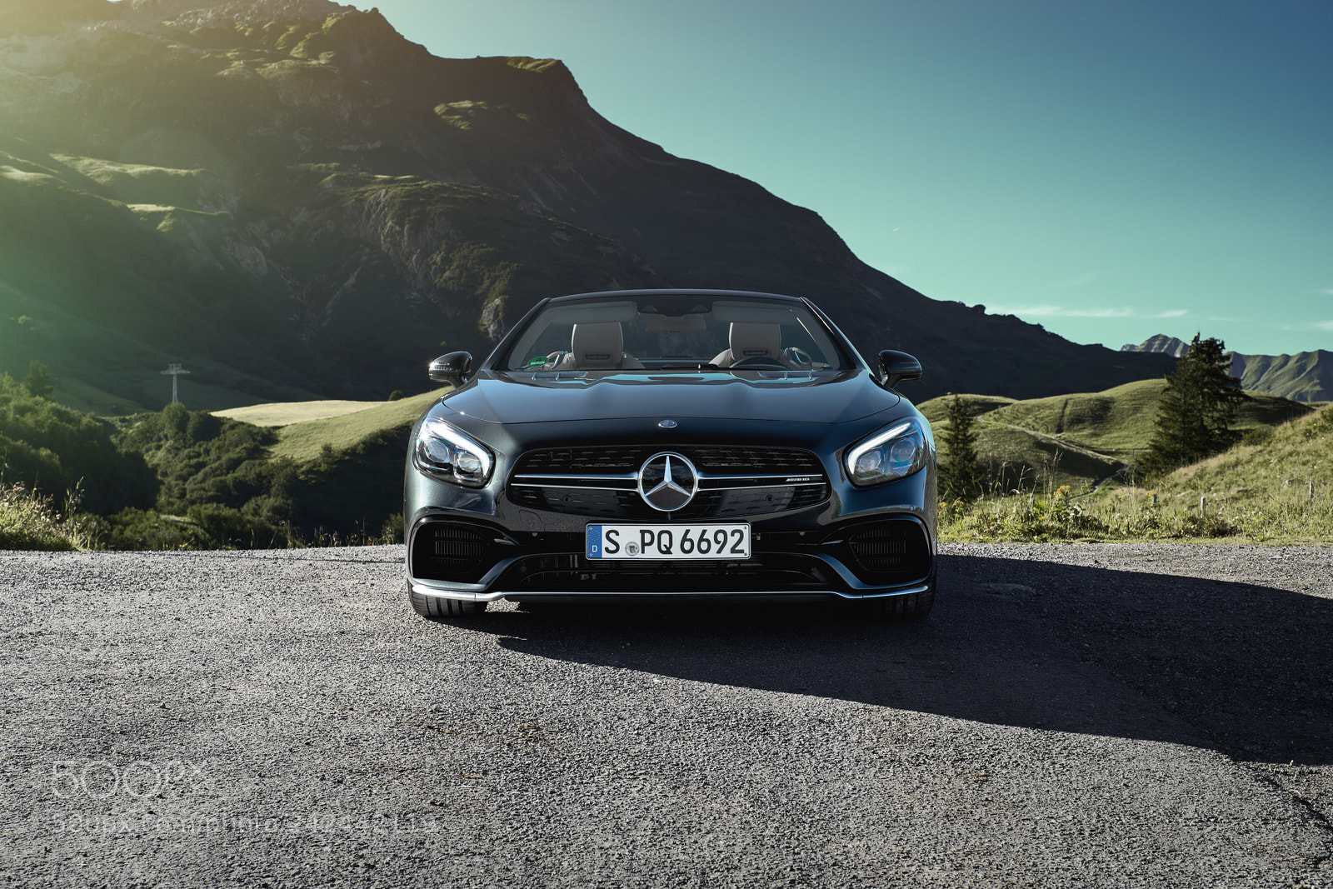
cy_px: 444
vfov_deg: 27.0
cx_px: 666
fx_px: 1851
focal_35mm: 50
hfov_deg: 39.6
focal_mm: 50
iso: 100
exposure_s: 1/50
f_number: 8
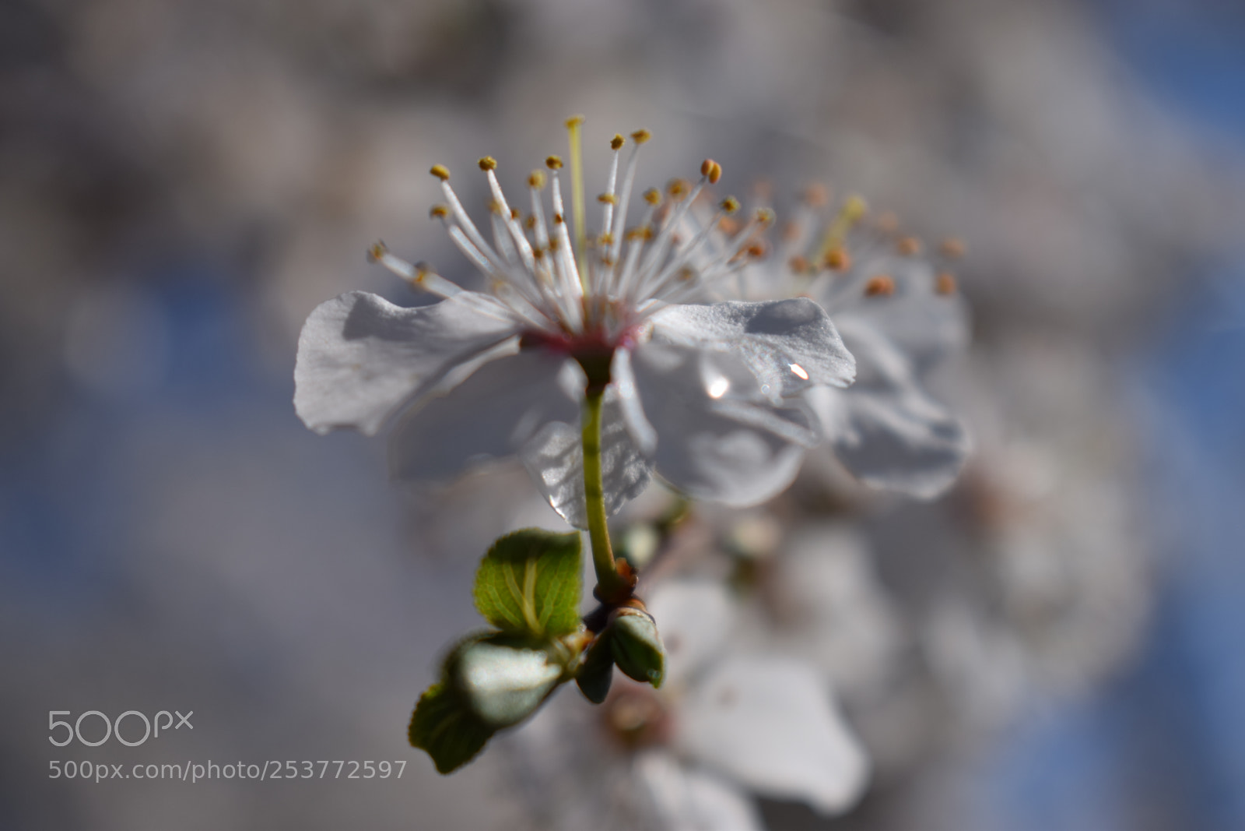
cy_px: 416
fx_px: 2853
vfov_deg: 16.6
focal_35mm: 82
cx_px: 622
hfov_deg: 24.6
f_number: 5.6
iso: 125
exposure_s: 1/2000
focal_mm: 55
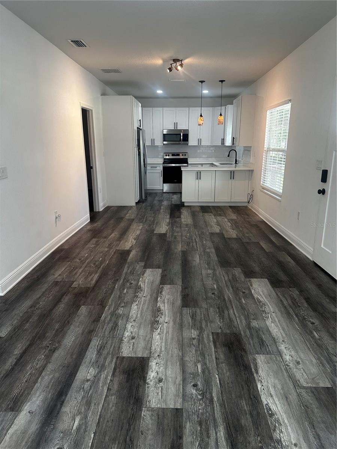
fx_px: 312
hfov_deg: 56.8
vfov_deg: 71.6
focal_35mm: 24
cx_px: 168
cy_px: 224
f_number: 1.78
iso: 160
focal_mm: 6.86
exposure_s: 1/120
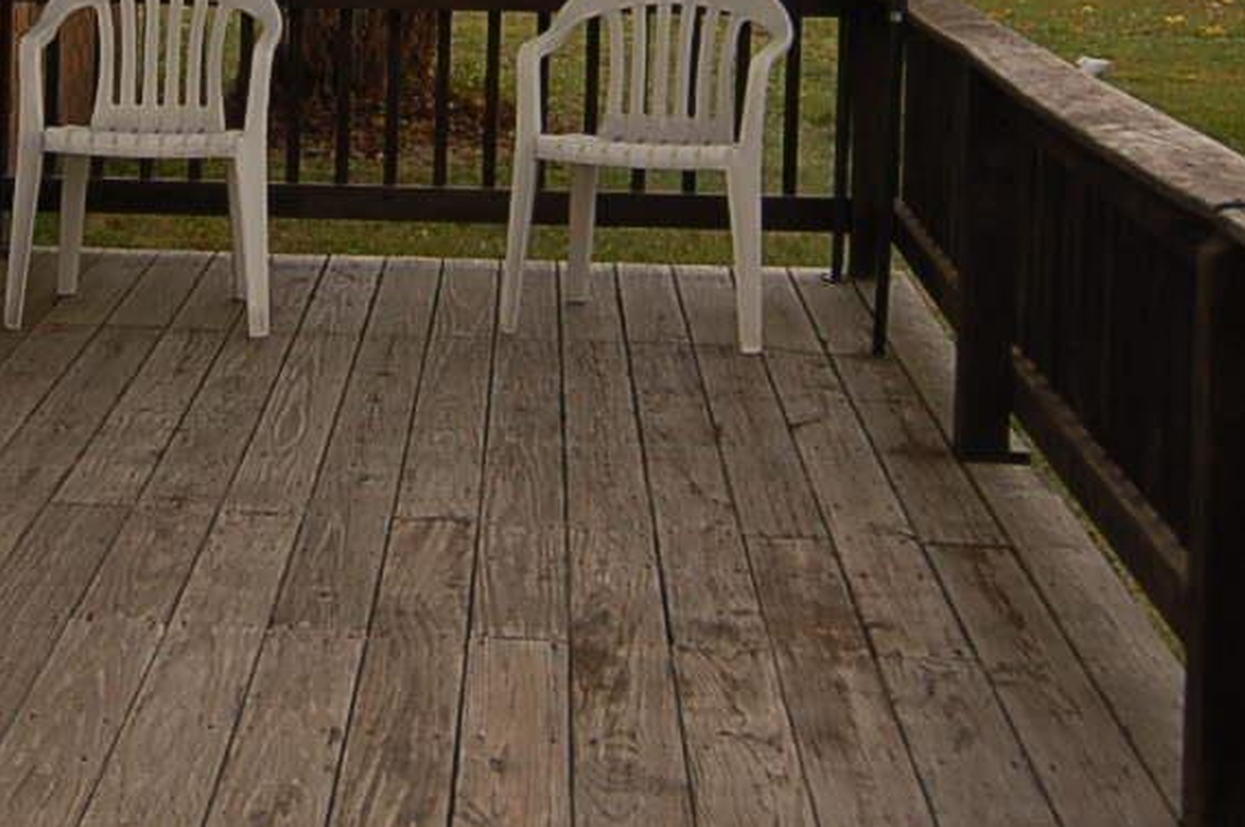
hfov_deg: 26.6
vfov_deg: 17.5
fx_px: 2602
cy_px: -53
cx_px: 348
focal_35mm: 75
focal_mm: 19
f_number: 4
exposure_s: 1/250
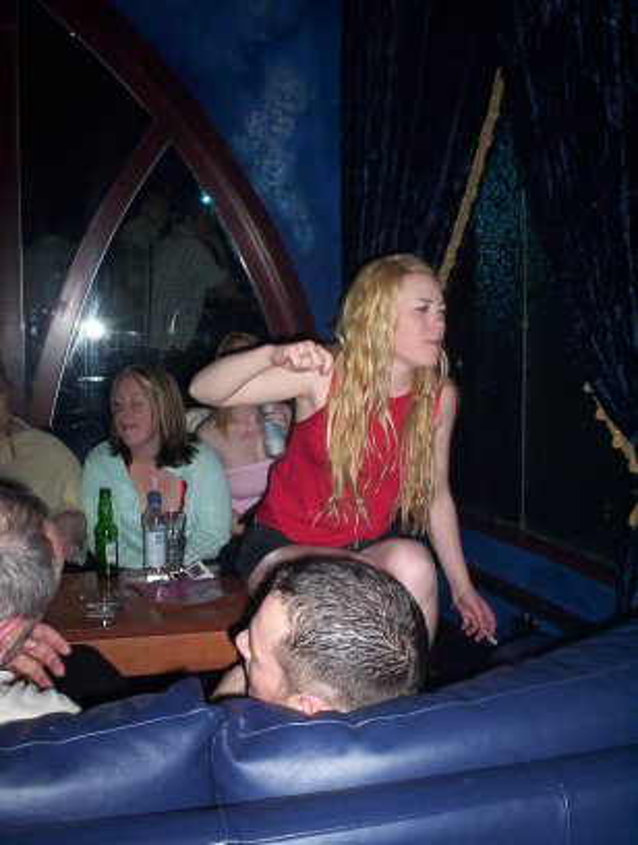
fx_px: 930
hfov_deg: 37.9
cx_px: 319
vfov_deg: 48.9
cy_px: 422
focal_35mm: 38
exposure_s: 1/60
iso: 140
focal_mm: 4.99
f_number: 4.5
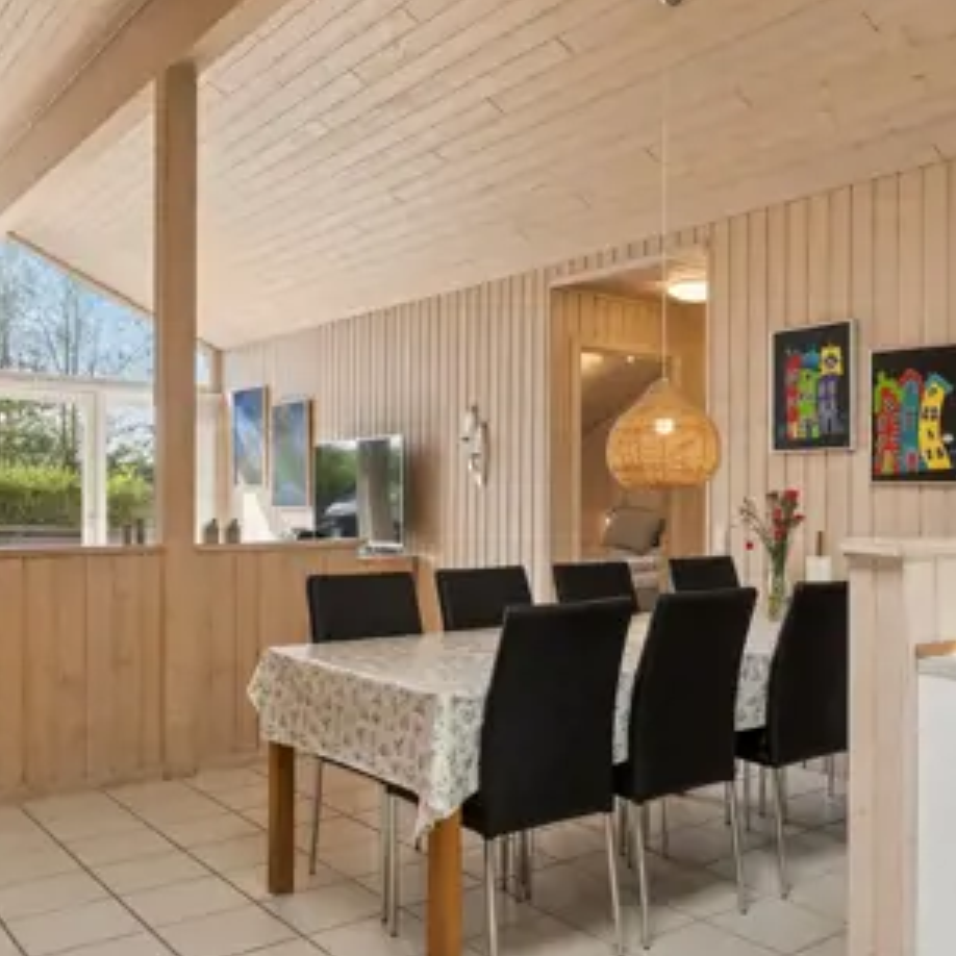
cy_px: 506
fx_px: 1133
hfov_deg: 45.5
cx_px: 581
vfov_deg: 45.7
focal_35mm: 36
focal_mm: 14.5
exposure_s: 1/50
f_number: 8
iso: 200
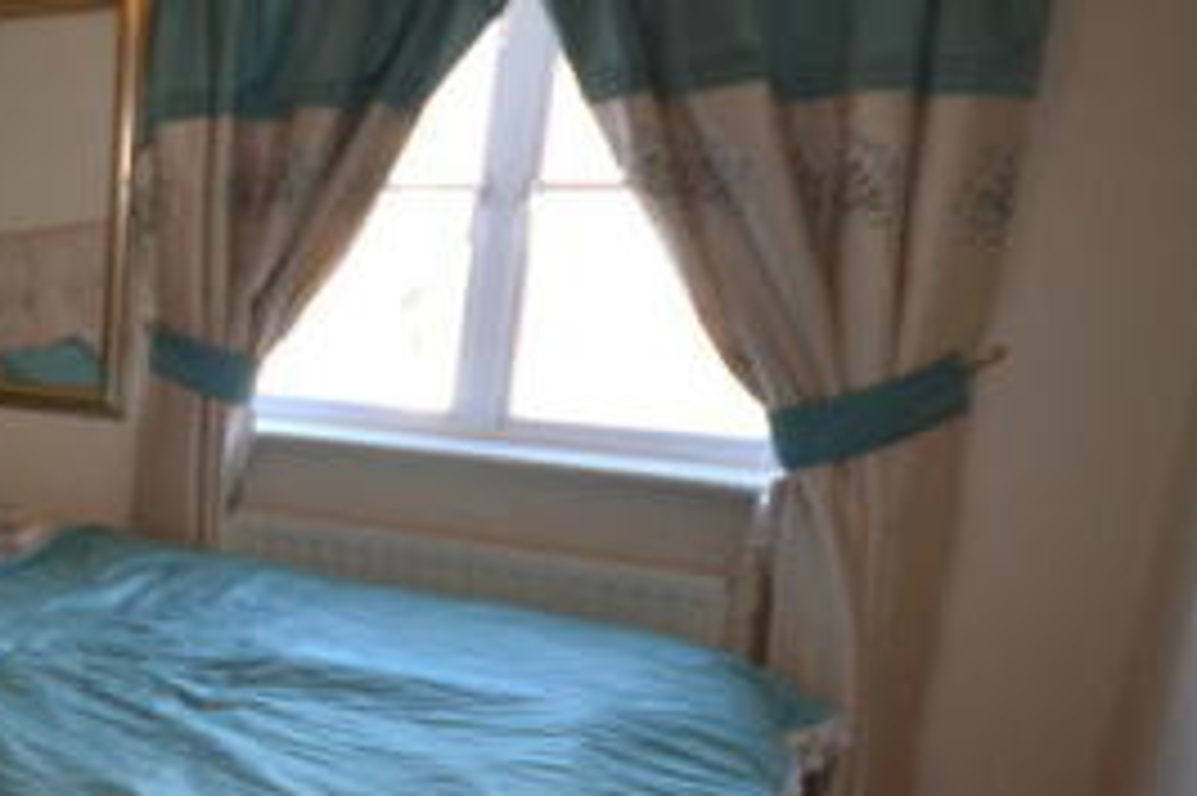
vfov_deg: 35.8
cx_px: -250
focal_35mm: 37
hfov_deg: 38.2
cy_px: 479
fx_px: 1229
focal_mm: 10
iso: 500
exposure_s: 1/60
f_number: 4
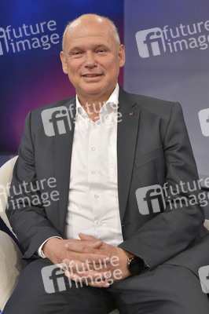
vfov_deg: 38.2
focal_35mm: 52
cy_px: 157
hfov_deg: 25.9
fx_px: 454
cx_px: 104
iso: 2500
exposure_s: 1/200
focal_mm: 52
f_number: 6.3
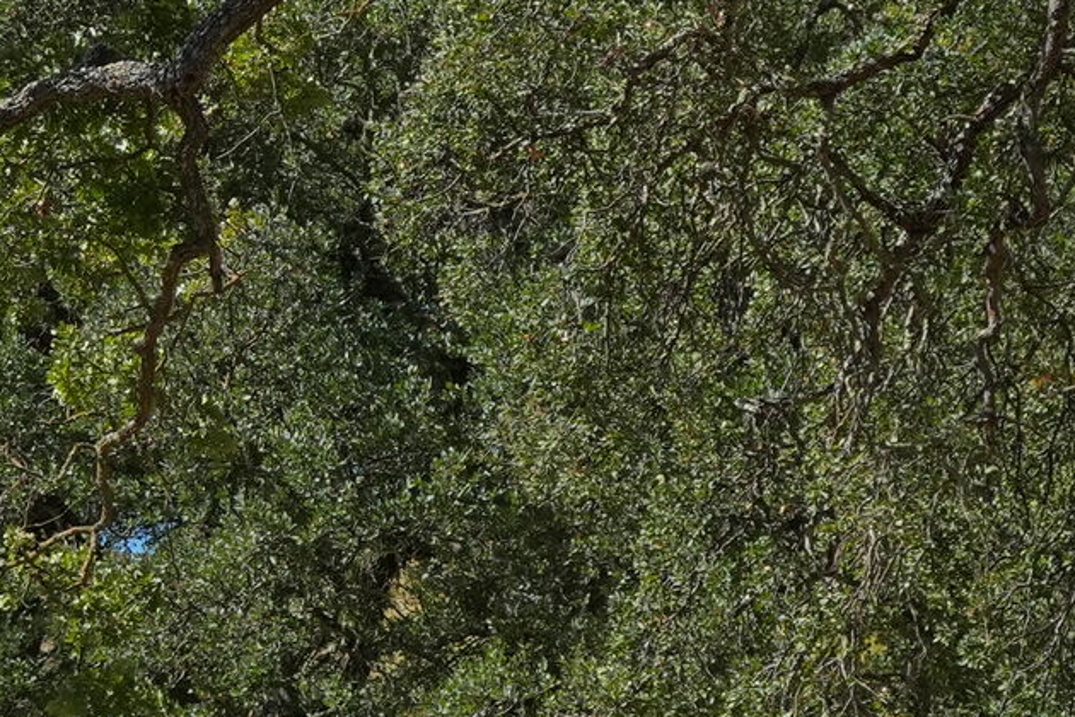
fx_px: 10242
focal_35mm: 343
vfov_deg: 4.0
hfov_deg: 6.0
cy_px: 388
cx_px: 456
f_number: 4.5
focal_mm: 50
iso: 500
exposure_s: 1/2500
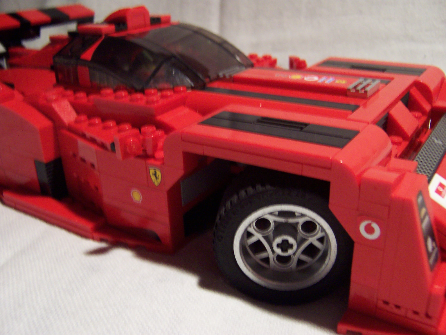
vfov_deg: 39.7
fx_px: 464
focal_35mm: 36
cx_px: 223
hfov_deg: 51.4
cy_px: 168
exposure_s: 1/20
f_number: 2.8
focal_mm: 5.6
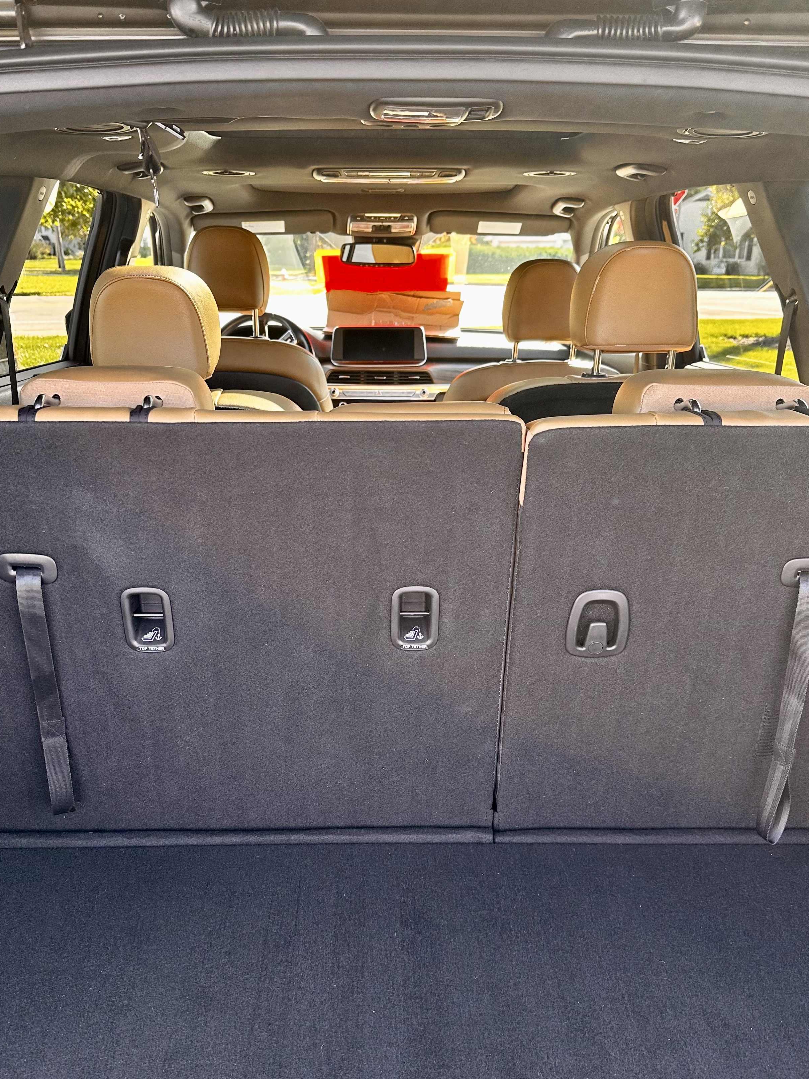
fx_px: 935
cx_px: 375
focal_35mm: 30
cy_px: 609
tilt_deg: -21.4
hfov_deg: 46.8
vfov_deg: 59.8
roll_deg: -1.4
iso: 100
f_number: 1.78
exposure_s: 1/121
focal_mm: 6.86
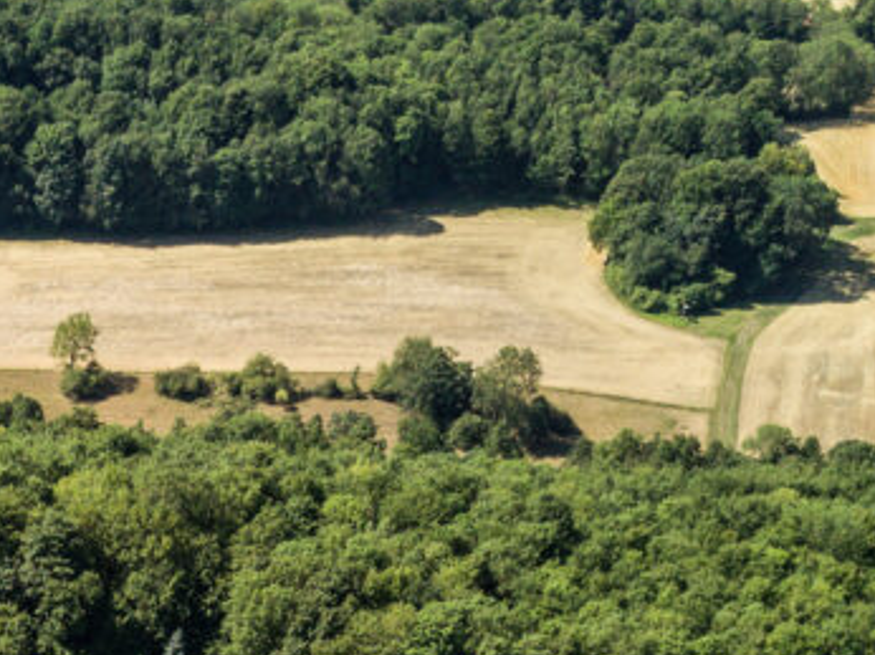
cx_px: -169
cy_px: 932
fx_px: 1945
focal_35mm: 77
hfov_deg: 23.3
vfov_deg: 17.5
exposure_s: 1/850
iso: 100
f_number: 2.2
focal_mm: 4.73
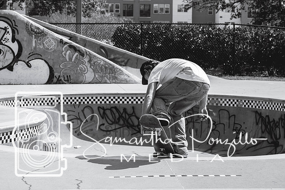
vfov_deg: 11.2
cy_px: 95
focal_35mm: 123
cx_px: 142
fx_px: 974
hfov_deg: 16.6
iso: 200
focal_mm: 82
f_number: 8
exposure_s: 1/1000
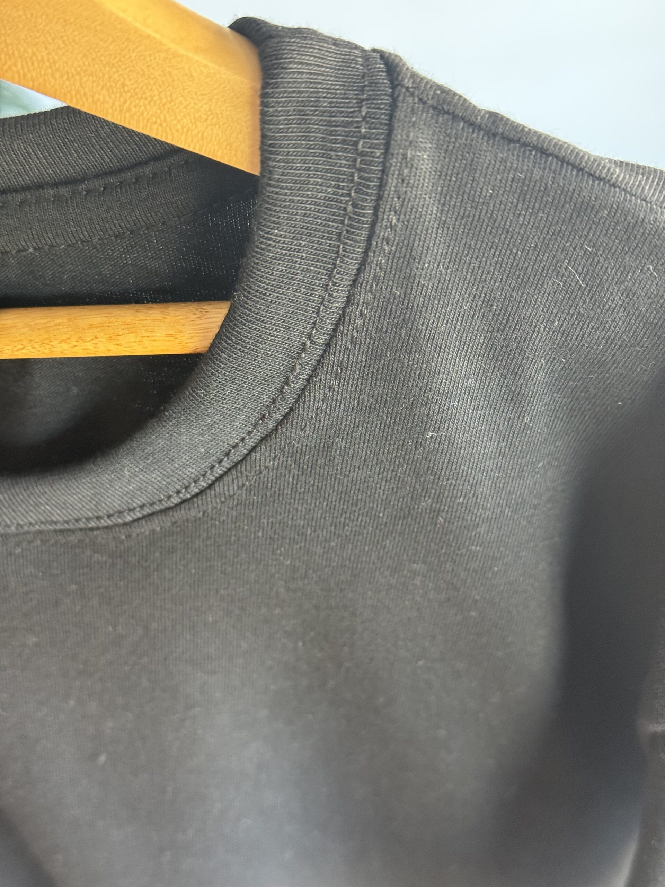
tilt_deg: -44.7
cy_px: 444
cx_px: 332
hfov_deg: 30.3
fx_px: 1229
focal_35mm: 48
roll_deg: +14.4
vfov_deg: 39.7
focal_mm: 6.76
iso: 250
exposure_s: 1/56
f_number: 1.78
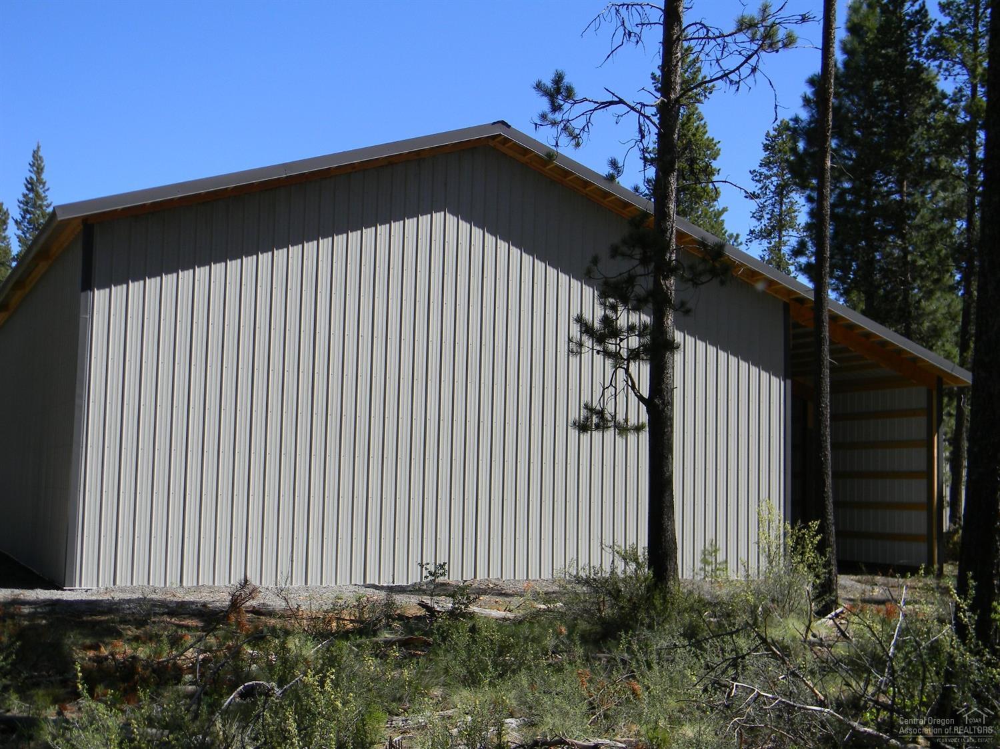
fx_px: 1184
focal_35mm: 41
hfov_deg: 45.8
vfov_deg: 35.1
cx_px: 500
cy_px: 374
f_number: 3.8
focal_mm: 7.3
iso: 80
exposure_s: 1/622
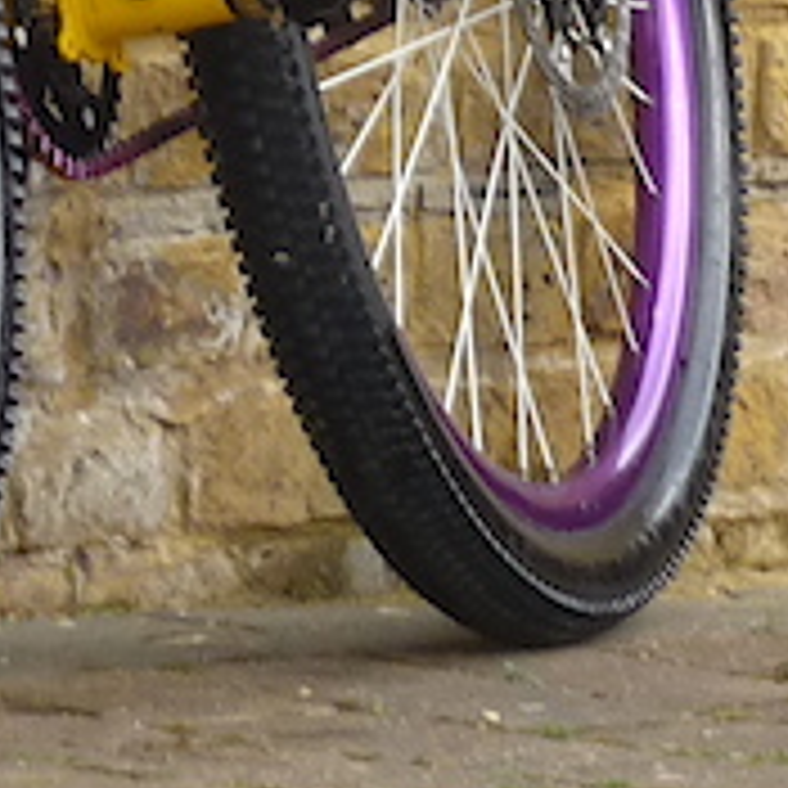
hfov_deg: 4.5
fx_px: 10019
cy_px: -347
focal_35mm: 389
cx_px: 176
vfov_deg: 4.5
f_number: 4.1
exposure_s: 1/50
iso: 160
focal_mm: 12.3
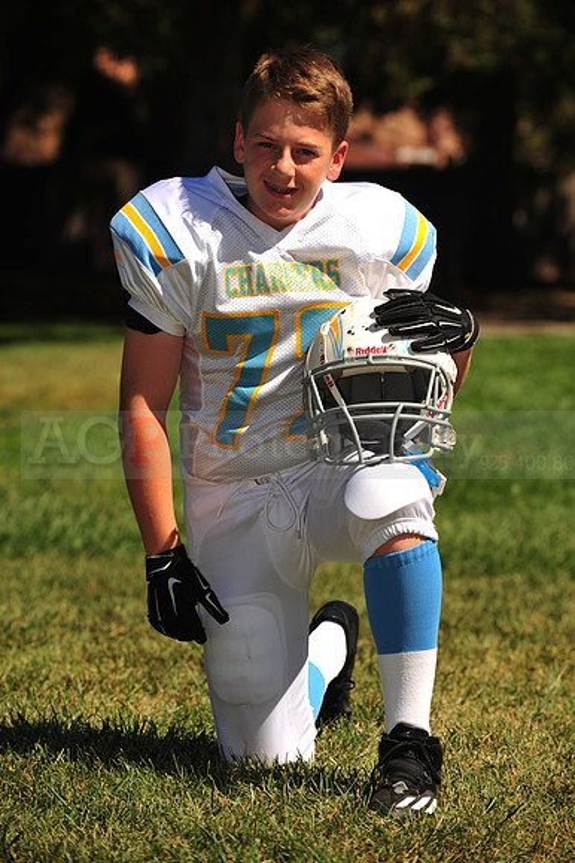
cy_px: 432
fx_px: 3238
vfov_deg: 15.2
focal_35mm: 135
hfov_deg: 10.1
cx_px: 288
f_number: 5
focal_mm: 135
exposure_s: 1/1000
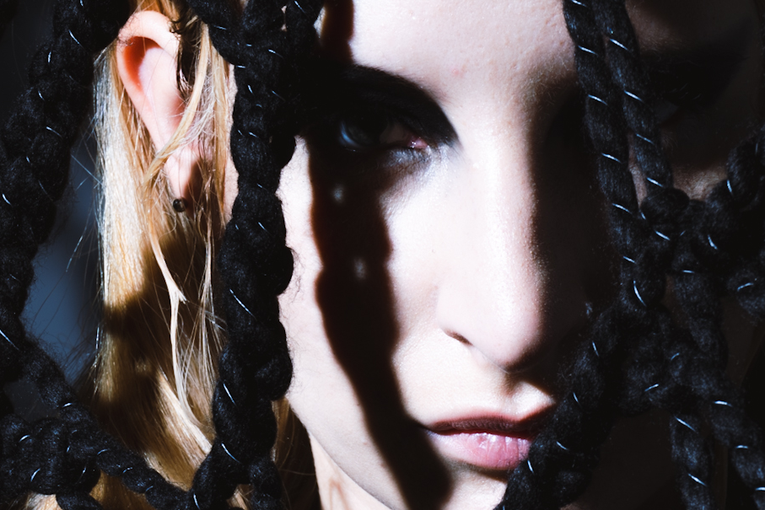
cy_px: 425
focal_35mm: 158
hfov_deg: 13.0
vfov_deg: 8.7
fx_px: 3358
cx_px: 512
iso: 100
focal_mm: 70
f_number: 16
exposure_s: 1/125
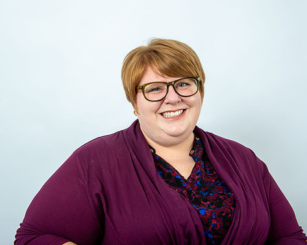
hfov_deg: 40.2
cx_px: 127
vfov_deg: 32.7
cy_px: 121
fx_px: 418
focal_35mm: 46
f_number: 8
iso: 160
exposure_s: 1/250
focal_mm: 40
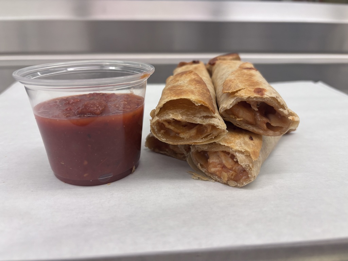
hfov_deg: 67.3
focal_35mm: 26
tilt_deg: -21.2
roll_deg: -0.6
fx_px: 261
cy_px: 130
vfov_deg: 53.1
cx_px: 174
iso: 125
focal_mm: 5.96
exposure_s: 1/120
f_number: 1.6
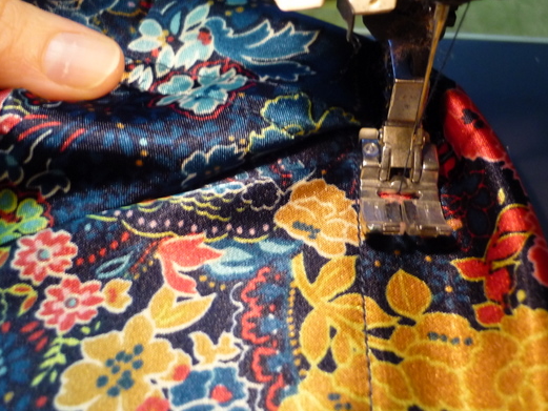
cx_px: 282
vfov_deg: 37.7
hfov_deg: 49.0
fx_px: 602
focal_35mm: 38
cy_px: 183
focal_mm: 5.5
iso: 320
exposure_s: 1/30
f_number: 2.8
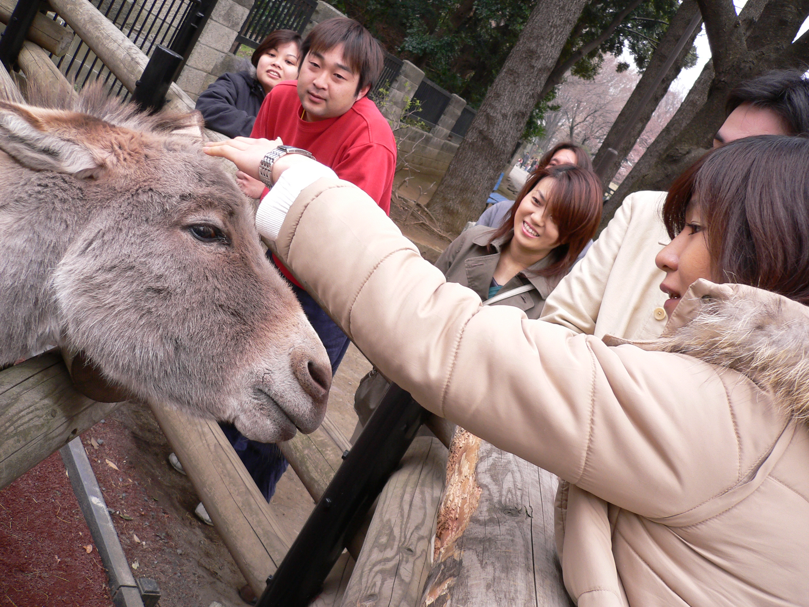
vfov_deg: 40.7
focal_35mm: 35
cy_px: 304
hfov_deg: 52.6
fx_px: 818
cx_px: 404
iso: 100
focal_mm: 5.8
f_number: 2.8
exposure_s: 1/100
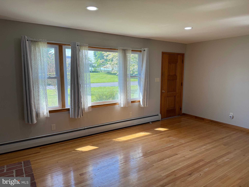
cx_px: 124
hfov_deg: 71.6
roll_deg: +0.0
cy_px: 94
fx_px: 173
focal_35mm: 24
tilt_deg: -7.5
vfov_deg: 56.8
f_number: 1.78
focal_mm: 6.76
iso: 100
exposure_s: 1/374
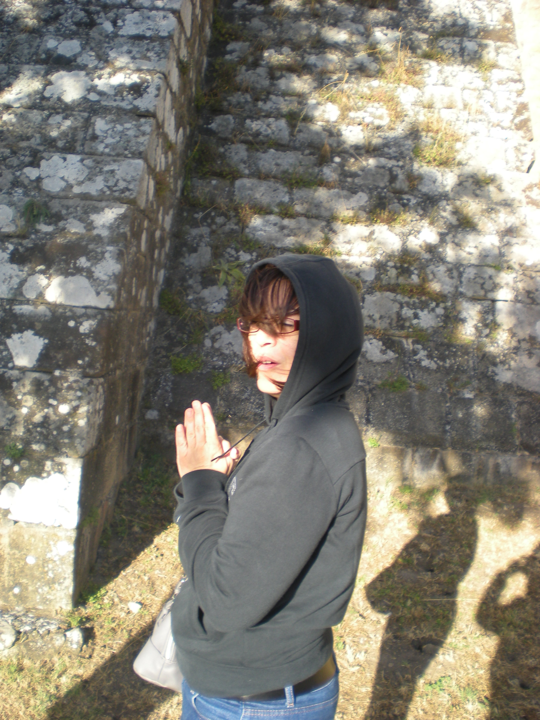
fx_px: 790
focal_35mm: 38
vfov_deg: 49.0
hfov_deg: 37.7
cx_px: 270
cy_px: 360
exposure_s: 1/172
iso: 64
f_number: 3.1
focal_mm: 6.3
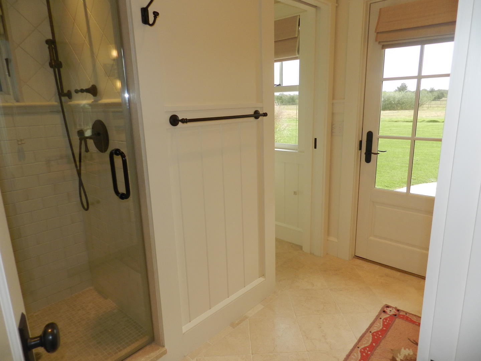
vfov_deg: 58.9
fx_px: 320
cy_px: 180
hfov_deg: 73.9
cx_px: 240
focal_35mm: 23
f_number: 3.4
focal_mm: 4
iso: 160
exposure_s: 1/160
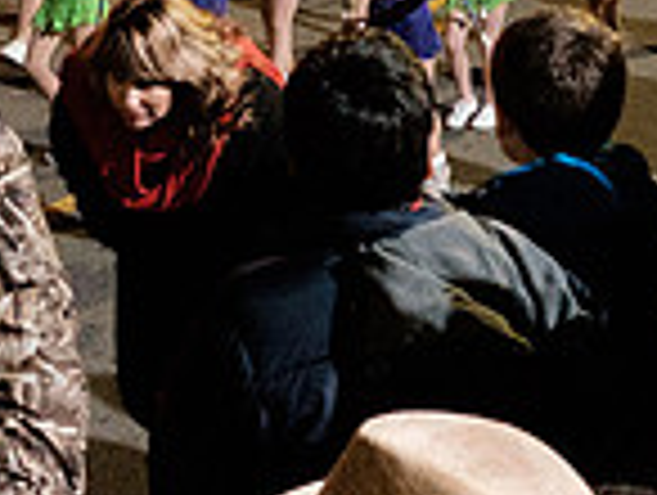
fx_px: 1958
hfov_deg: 18.8
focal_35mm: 103
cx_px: 81
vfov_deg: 13.6
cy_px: -250
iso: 6400
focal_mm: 18
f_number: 4
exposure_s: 1/60
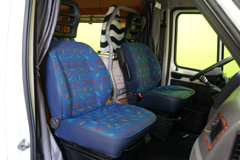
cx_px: 118
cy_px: 82
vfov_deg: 42.3
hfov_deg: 60.3
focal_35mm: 31
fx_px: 207
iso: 800
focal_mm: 30
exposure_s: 1/30
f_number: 3.5
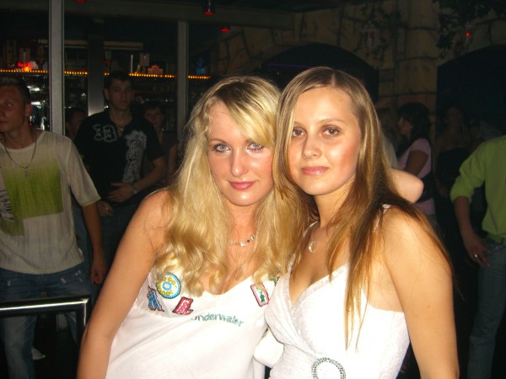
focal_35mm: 38
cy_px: 190
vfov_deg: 37.7
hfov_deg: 49.0
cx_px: 253
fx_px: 555
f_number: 2.8
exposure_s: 1/60
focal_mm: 7.9
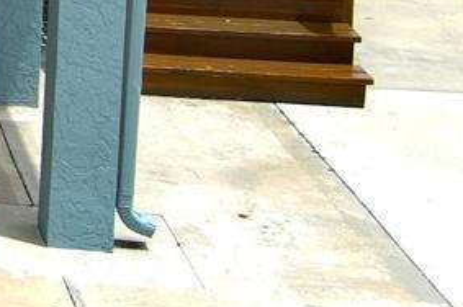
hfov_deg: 11.0
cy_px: -266
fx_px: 2107
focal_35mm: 164
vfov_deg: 8.0
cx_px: -568
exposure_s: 1/2463
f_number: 2.8
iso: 101
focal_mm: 10.57
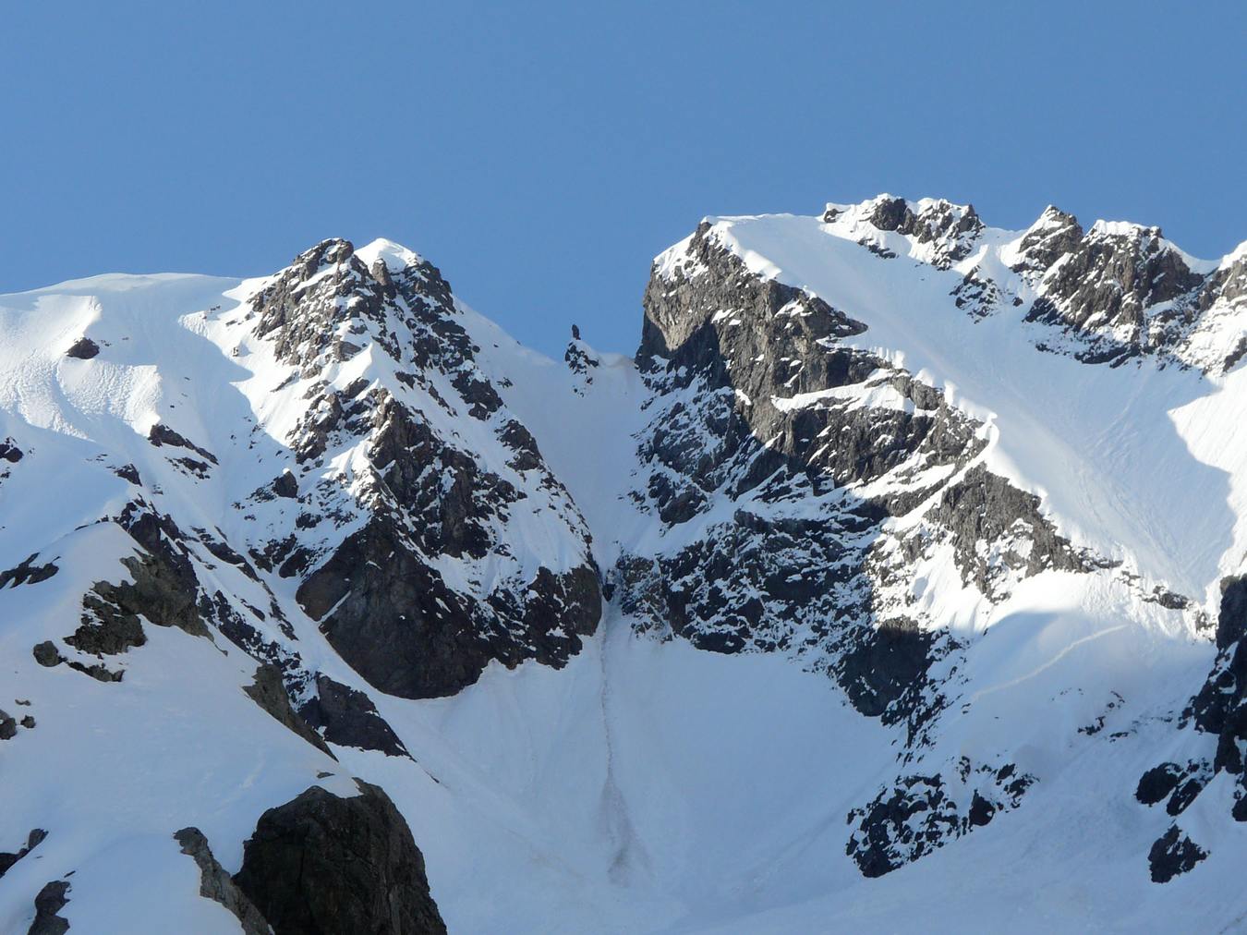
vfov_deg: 5.1
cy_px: 468
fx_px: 10409
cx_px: 624
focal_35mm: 289
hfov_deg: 6.9
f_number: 5.6
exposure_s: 1/400
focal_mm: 37.2
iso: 100
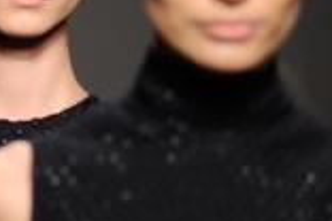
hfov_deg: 4.2
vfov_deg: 2.8
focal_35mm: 491
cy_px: 176
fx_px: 4528
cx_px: -315
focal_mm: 120
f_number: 3.2
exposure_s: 1/320
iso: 500
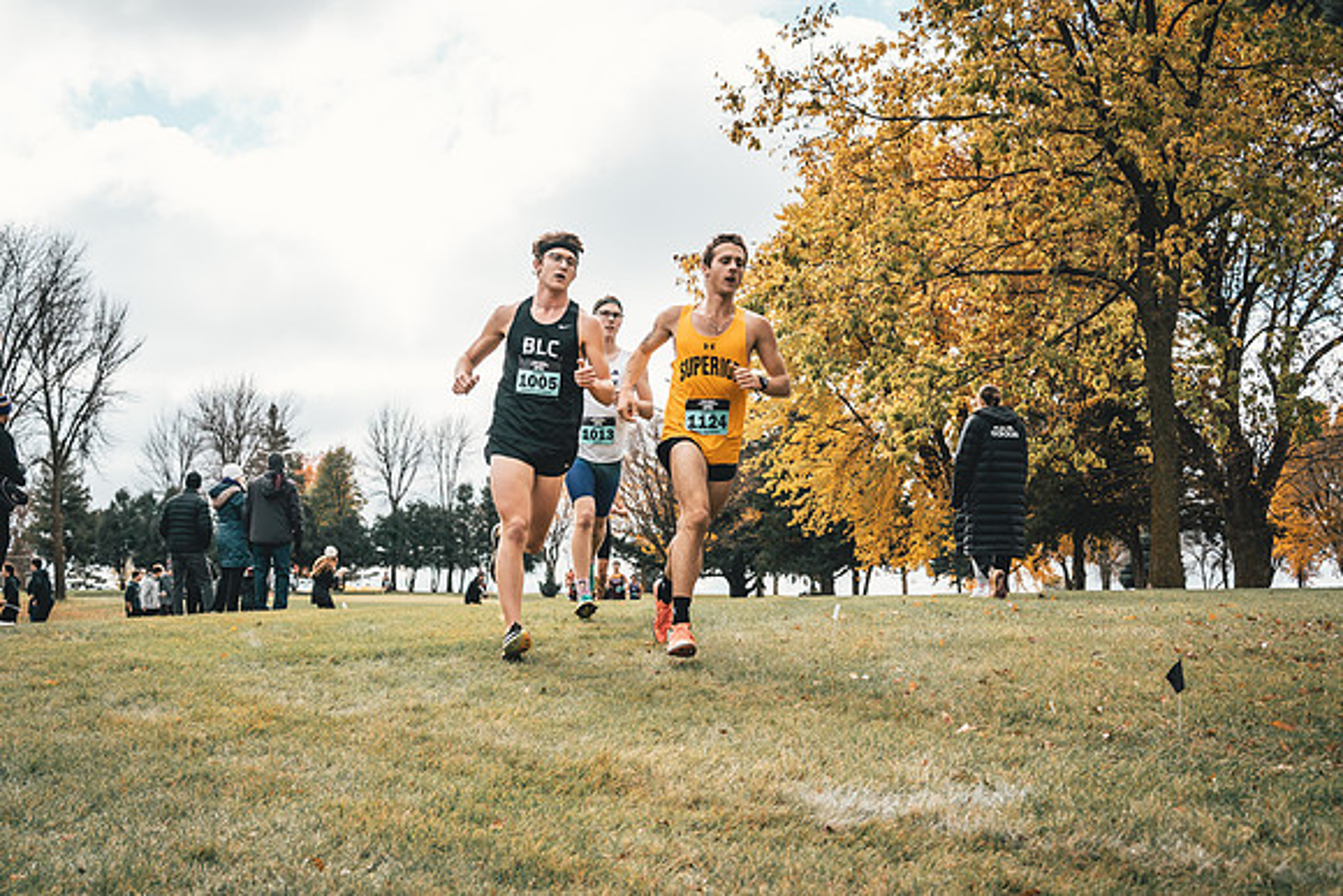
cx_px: 672
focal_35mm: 51
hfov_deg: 38.8
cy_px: 448
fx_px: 1905
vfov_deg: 26.5
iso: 400
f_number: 6.3
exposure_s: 1/1250
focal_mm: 50
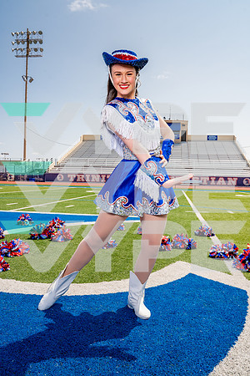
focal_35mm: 30
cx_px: 125
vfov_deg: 61.9
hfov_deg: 43.6
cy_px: 188
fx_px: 312
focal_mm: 30
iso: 200
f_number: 11
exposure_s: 1/250
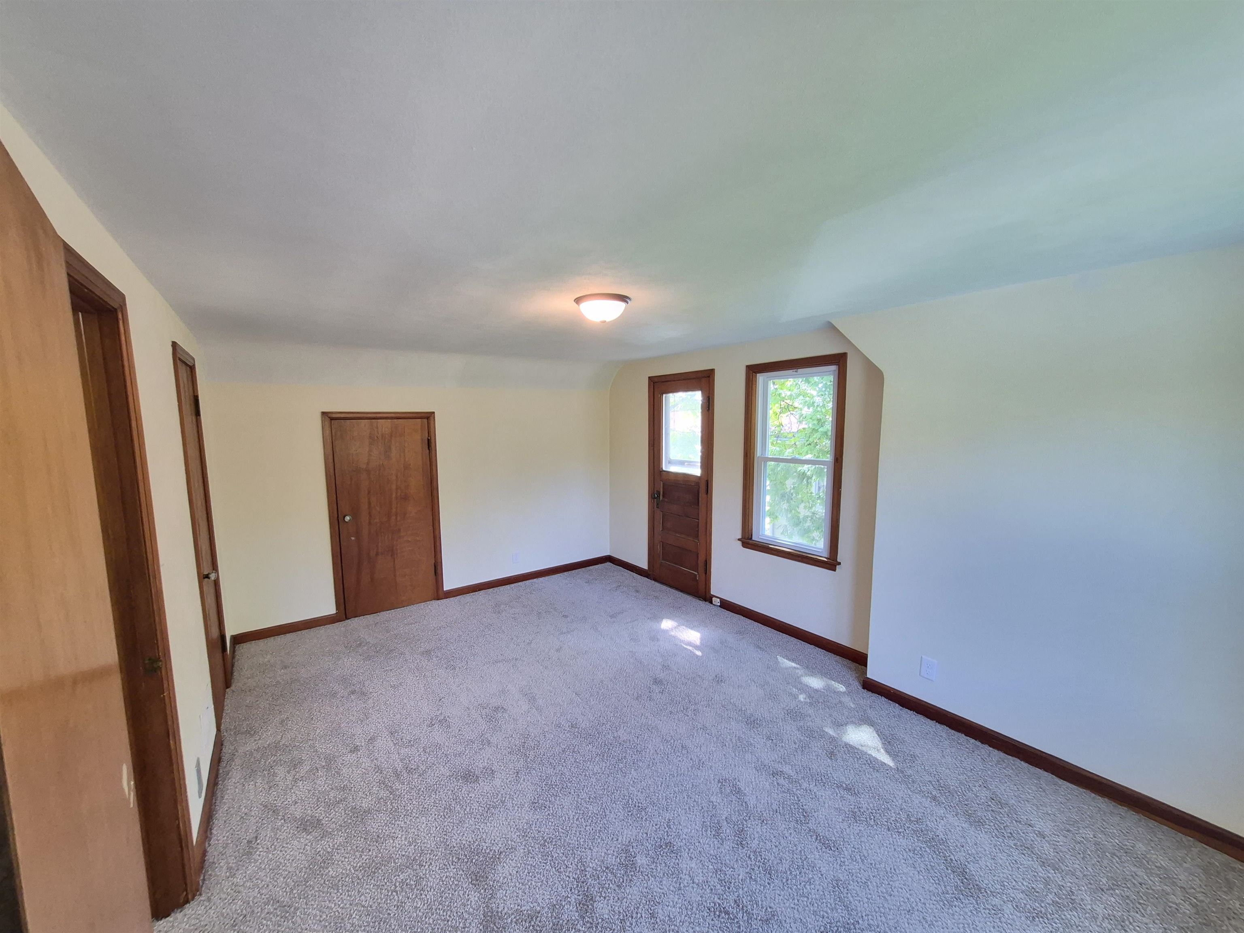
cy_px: 466
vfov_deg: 89.9
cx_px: 622
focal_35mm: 13
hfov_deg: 106.2
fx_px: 467
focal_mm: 1.74
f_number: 2.2
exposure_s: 1/60
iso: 500
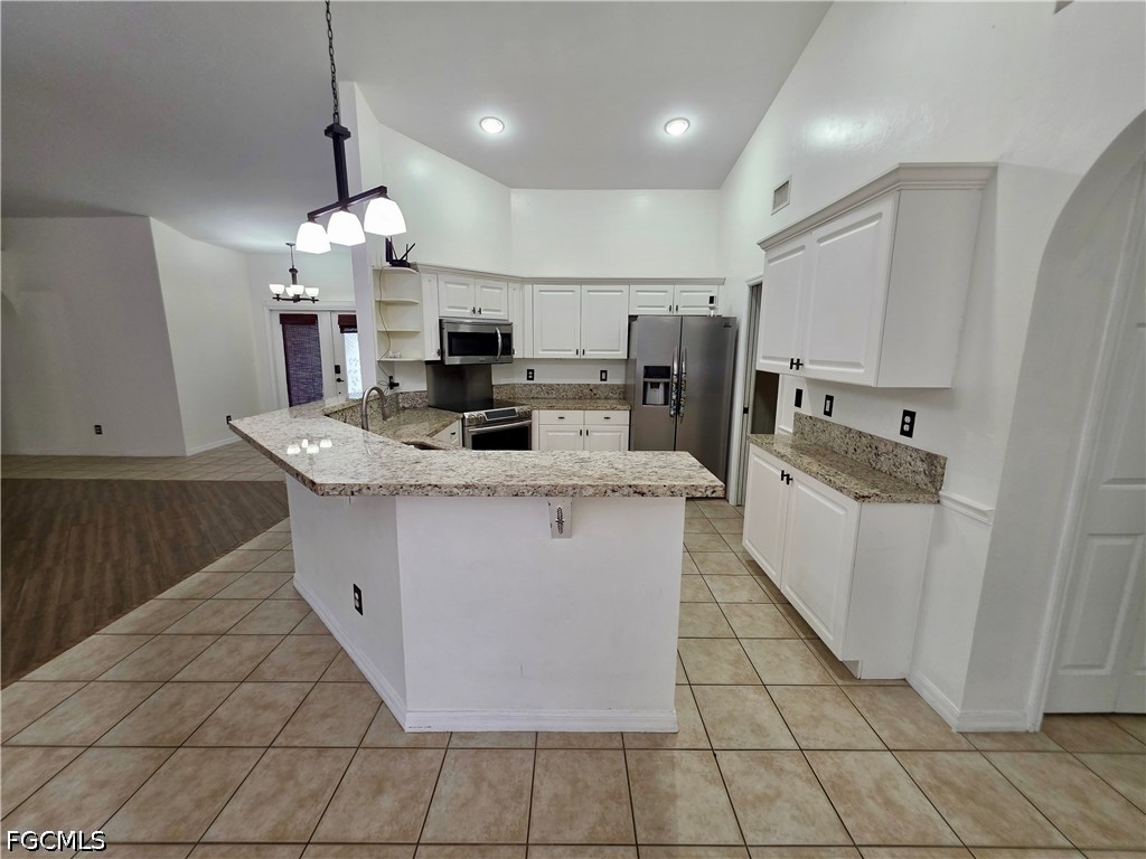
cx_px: 573
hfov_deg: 106.2
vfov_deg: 89.9
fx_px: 430
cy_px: 430
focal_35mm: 13
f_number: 1.9
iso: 200
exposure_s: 1/120
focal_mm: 2.2
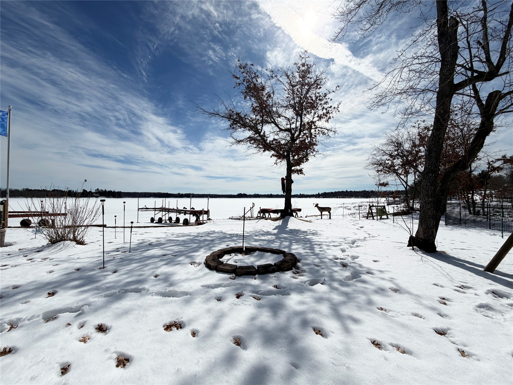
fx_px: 207
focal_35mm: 14
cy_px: 192
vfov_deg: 85.7
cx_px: 256
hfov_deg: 102.1
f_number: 2.2
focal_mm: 2.22
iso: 20
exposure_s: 1/4149
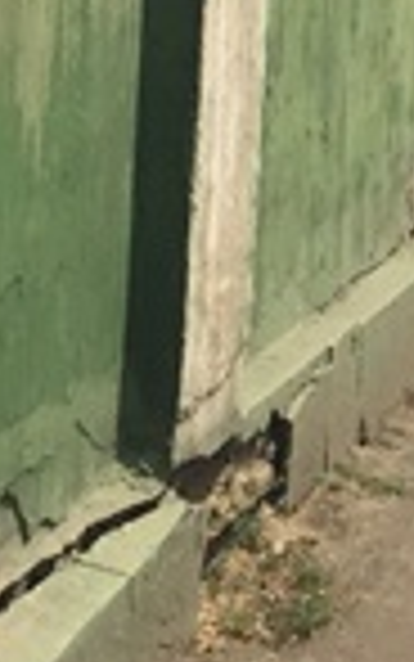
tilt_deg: +2.9
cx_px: 909
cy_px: -513
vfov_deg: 11.6
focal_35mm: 167
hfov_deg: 7.5
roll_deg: +1.3
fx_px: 3012
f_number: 2.2
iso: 32
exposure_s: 1/3597
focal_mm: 4.15
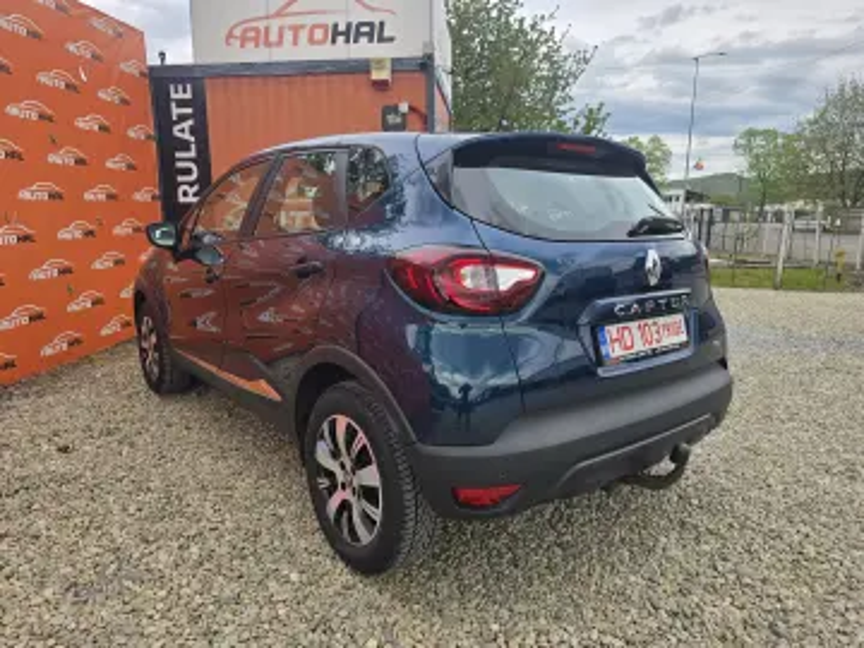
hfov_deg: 73.9
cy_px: 324
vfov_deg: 58.9
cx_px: 432
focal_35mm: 23
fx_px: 574
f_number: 1.7
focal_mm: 6.3
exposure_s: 1/209
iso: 12
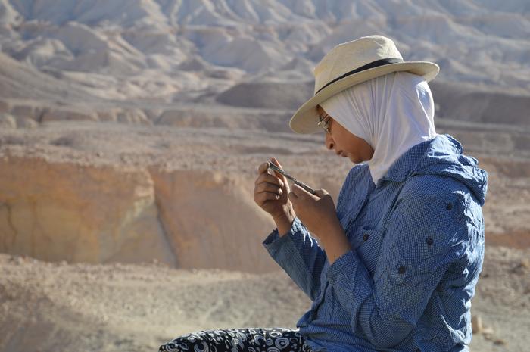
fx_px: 1235
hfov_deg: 24.2
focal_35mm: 84
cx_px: 265
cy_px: 176
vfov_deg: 16.2
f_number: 7.1
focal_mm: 56
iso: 100
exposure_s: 1/200
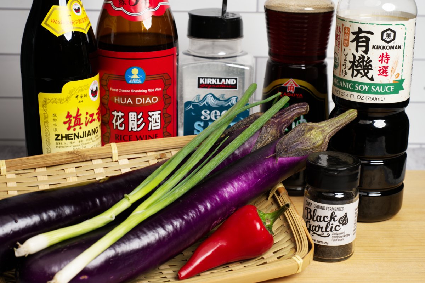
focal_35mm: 70
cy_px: 142
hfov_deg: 28.9
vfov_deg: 19.4
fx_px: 826
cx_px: 212
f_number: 10
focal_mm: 70
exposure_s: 1/100
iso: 200
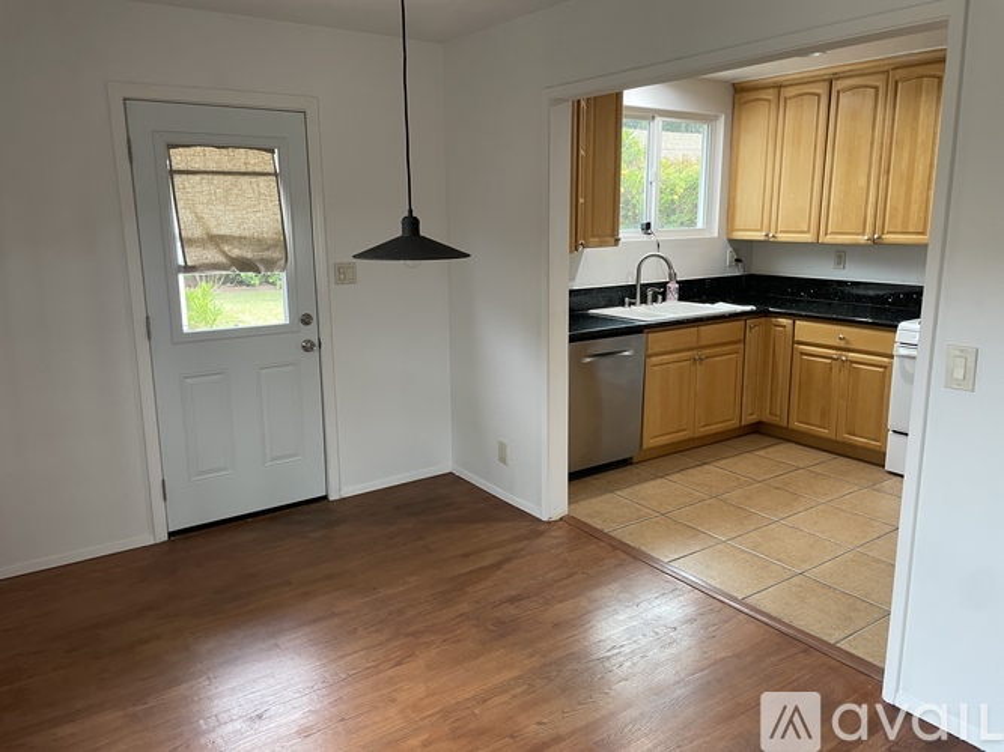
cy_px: 376
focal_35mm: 26
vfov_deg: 53.0
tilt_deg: -11.2
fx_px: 754
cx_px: 502
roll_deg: +0.6
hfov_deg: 67.3
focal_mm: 4.2
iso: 100
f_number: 1.6
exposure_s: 1/60
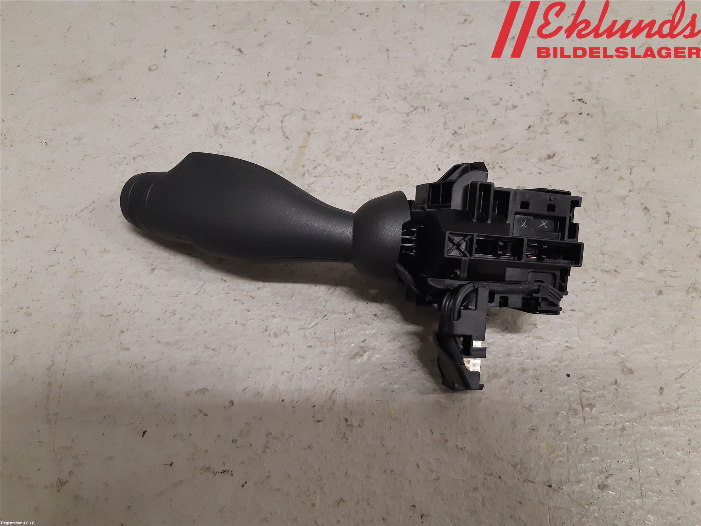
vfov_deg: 53.1
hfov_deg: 67.3
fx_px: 527
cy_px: 263
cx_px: 350
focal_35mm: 26
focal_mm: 3.93
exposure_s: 1/50
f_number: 1.7
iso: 200
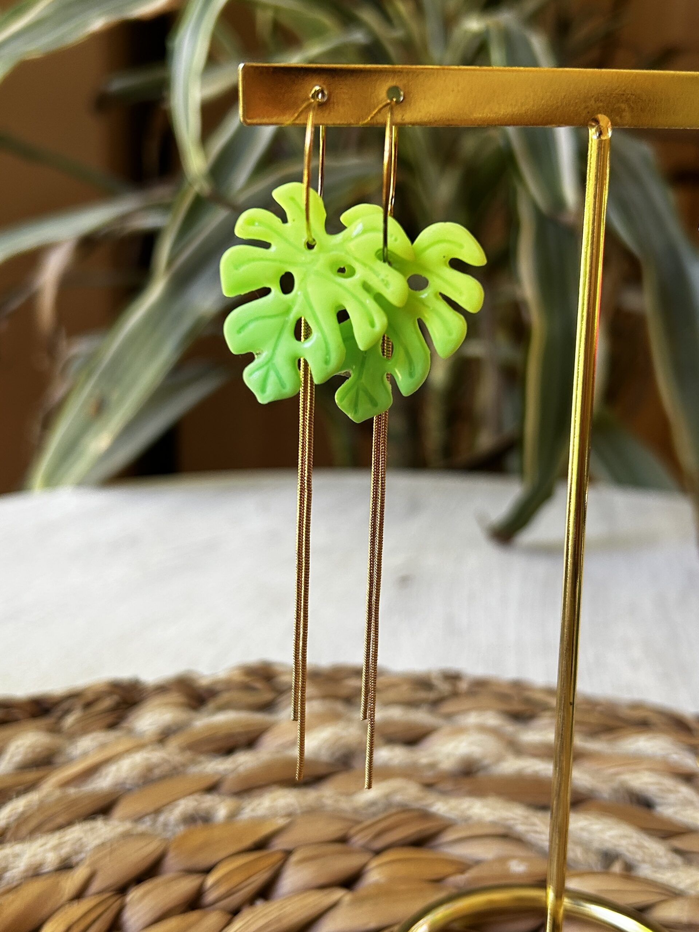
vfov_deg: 67.3
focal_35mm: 26
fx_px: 700
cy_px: 466
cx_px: 350
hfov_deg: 53.1
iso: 80
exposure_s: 1/121
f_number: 1.5
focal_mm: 5.7
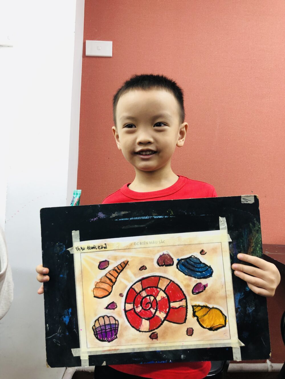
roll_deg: -3.0
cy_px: 190
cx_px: 142
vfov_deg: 63.4
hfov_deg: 49.8
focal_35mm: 28
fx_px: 307
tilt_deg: +2.0
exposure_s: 1/33
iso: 32
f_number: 1.8
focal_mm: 4
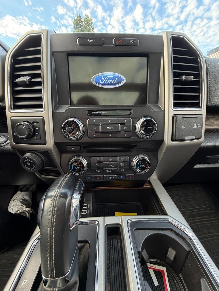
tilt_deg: -22.2
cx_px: 110
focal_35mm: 14
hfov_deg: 85.7
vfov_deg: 102.1
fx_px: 118
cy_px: 146
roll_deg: -0.5
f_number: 2.2
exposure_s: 1/121
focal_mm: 2.22
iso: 250
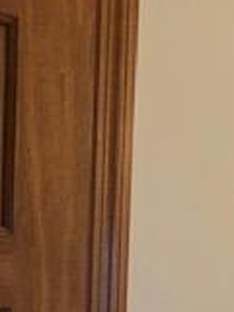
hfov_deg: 12.8
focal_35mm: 112
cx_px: 294
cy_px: 476
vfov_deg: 16.0
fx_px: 1009
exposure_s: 1/120
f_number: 1.8
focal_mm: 4
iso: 40
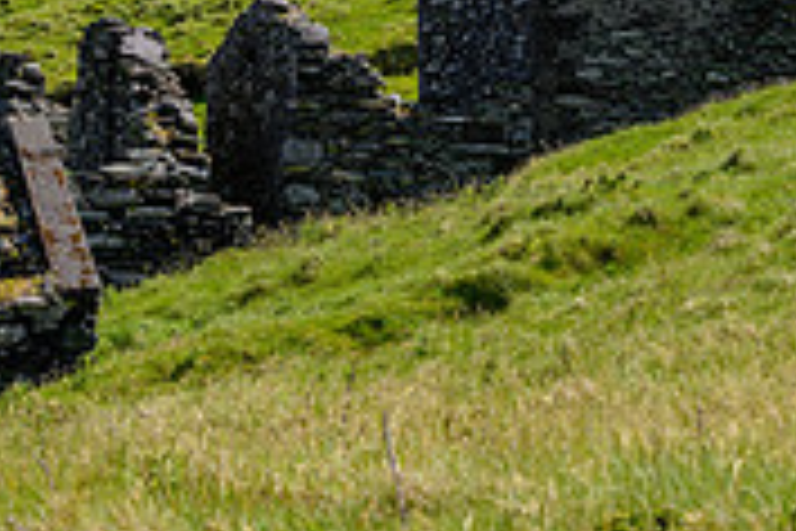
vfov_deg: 5.6
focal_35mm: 244
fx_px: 5395
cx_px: 216
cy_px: -142
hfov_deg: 8.4
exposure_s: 1/320
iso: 200
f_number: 8
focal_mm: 70
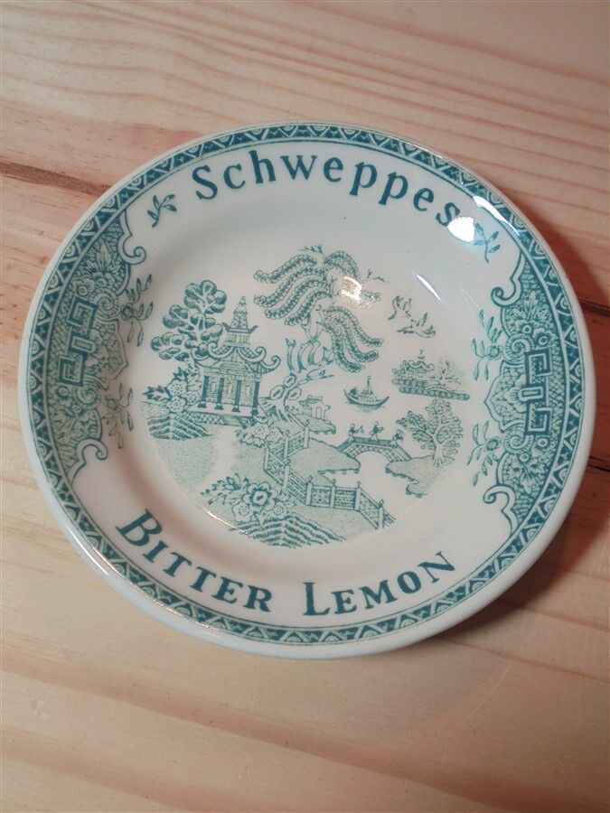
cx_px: 305
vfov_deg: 49.0
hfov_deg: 37.7
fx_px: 893
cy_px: 406
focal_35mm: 38
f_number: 4.2
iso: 100
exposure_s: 1/30
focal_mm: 6.9
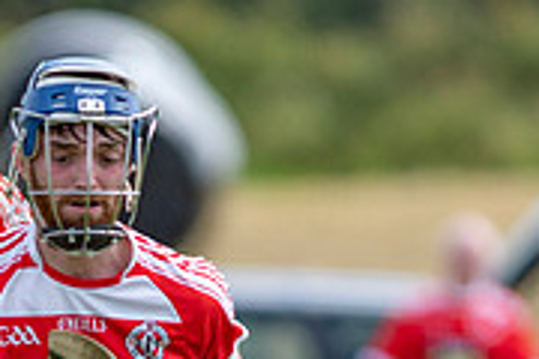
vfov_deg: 0.9
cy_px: 555
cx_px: 197
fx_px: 22636
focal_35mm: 1512
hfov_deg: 1.4
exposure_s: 1/1600
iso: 140
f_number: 2.8
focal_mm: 300
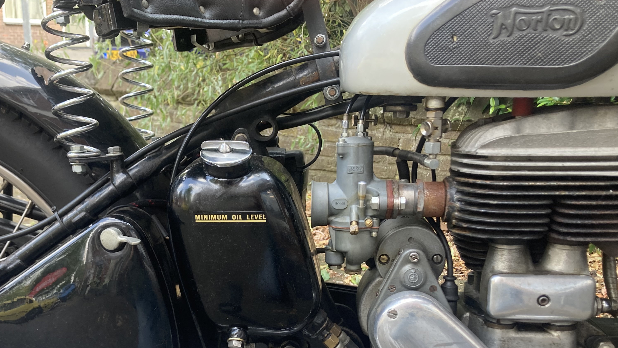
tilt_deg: -18.5
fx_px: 672
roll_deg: -1.4
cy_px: 270
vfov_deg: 28.5
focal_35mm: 41
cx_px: 215
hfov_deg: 48.7
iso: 50
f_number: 1.8
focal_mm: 3.99
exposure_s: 1/100
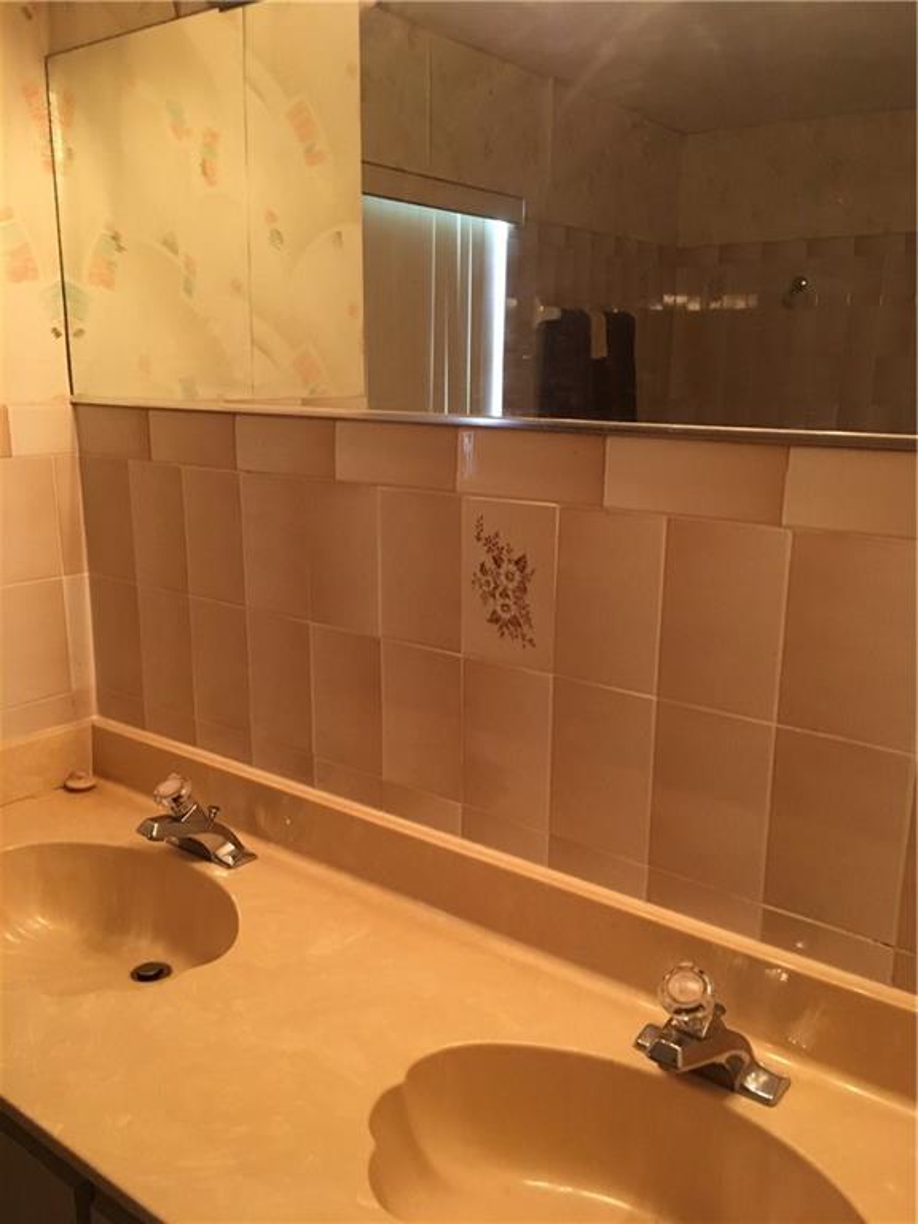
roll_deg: -0.4
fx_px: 1025
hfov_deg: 48.2
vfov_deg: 61.7
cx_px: 459
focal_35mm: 29
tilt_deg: -12.6
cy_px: 612
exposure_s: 1/30
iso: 200
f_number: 2.2
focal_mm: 4.15
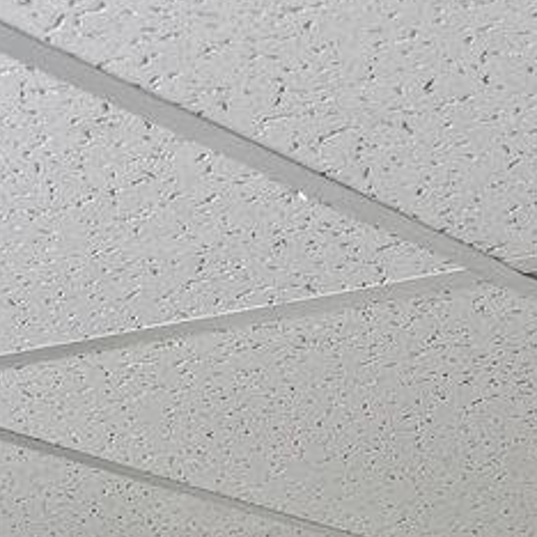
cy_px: 1673
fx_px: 2440
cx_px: 1058
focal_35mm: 139
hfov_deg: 11.4
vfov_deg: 9.5
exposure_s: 1/155
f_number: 1.78
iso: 64
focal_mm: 6.76
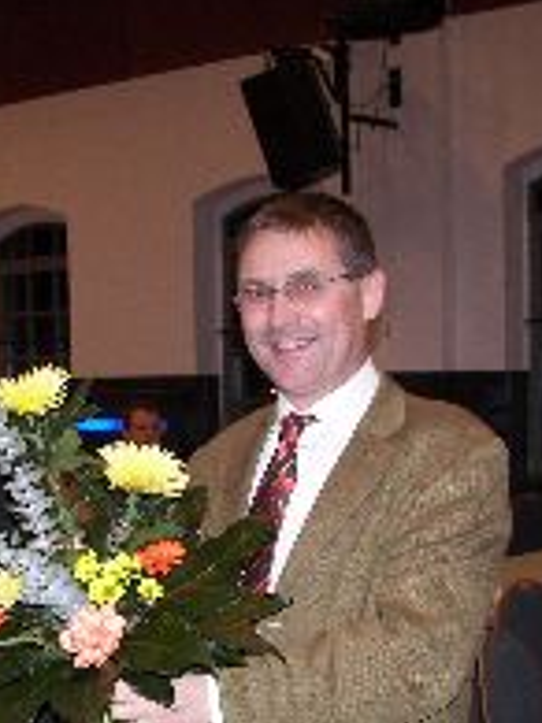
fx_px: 1484
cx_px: 137
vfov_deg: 27.2
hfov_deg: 20.5
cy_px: 489
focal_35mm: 71
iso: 64
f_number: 2.8
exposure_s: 1/30
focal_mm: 6
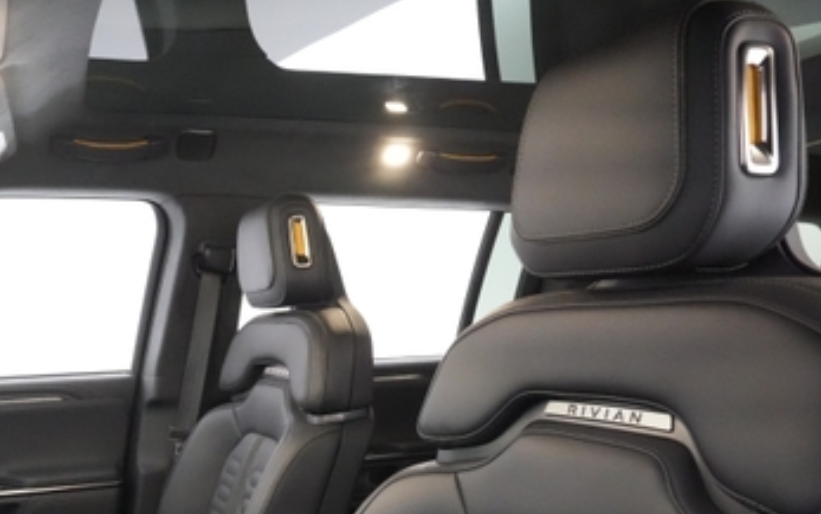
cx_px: 192
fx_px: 716
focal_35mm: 32
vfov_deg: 36.9
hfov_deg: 56.3
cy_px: 465
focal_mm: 17
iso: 16000
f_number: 5
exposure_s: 1/100
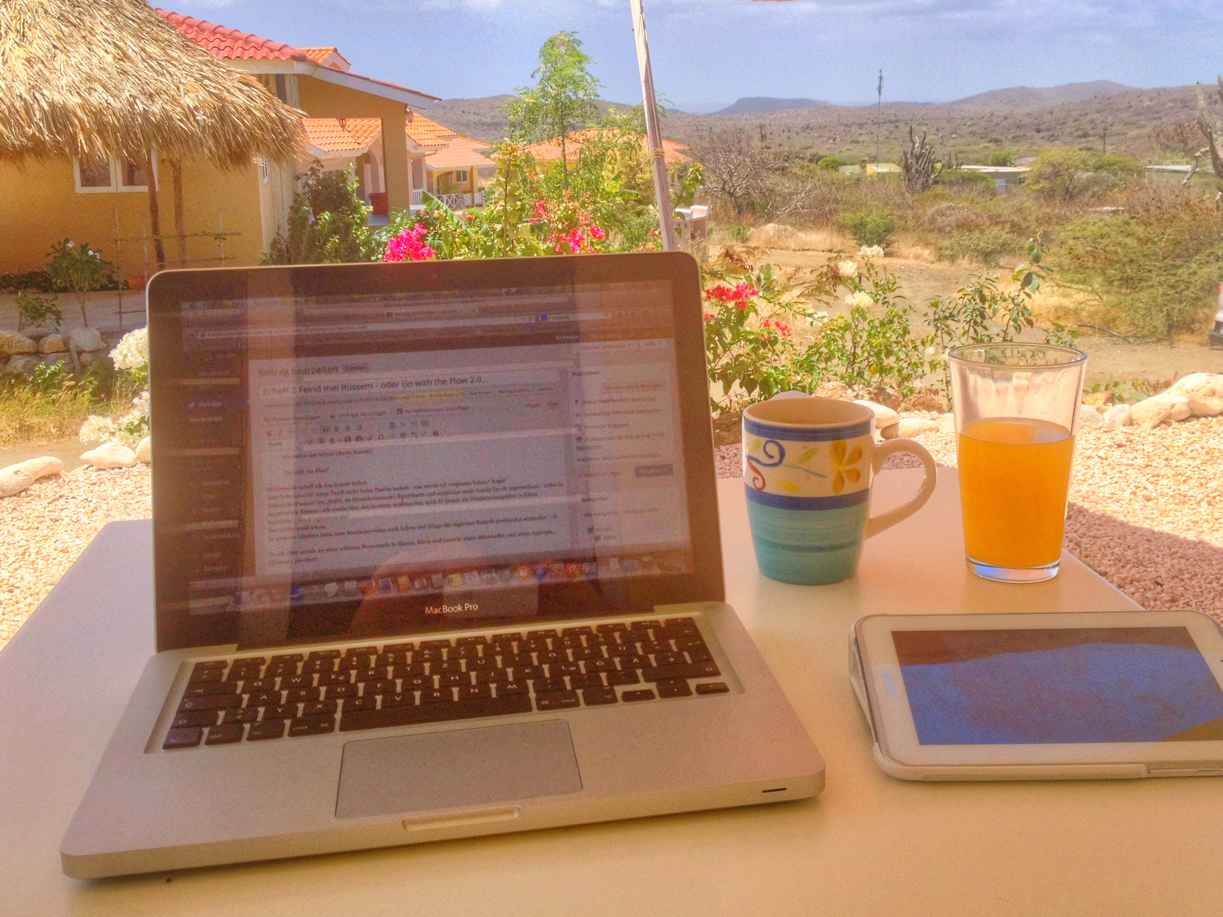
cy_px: 357
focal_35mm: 44
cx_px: 713
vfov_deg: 32.8
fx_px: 1555
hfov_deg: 42.8
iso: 50
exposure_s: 1/905
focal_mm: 4.28
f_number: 2.4
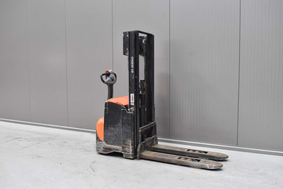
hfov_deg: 55.1
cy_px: 94
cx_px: 142
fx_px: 271
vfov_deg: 38.4
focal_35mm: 34
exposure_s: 1/25
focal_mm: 23
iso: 1600
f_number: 5.6
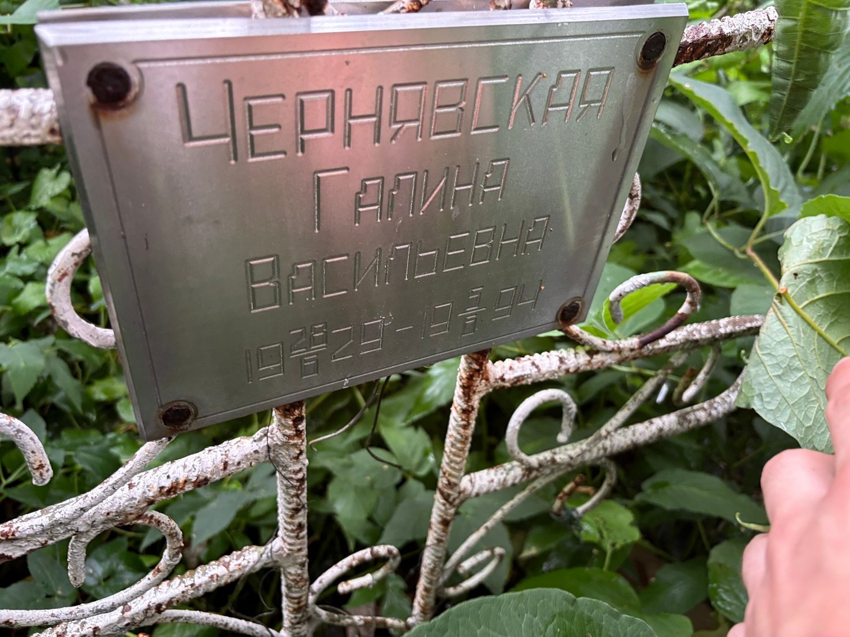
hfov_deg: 67.3
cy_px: 318
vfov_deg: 53.1
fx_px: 638
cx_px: 425
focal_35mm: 26
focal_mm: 5.96
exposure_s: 1/60
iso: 160
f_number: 1.6
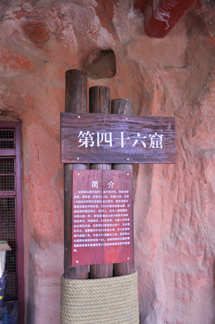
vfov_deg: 51.3
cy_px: 162
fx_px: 337
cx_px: 108
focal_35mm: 38
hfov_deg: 35.4
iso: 200
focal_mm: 25
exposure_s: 1/100
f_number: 4
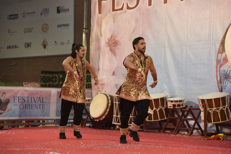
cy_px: 77
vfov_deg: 13.1
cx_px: 116
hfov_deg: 19.4
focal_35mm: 105
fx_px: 674
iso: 2000
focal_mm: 105
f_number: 5
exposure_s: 1/125
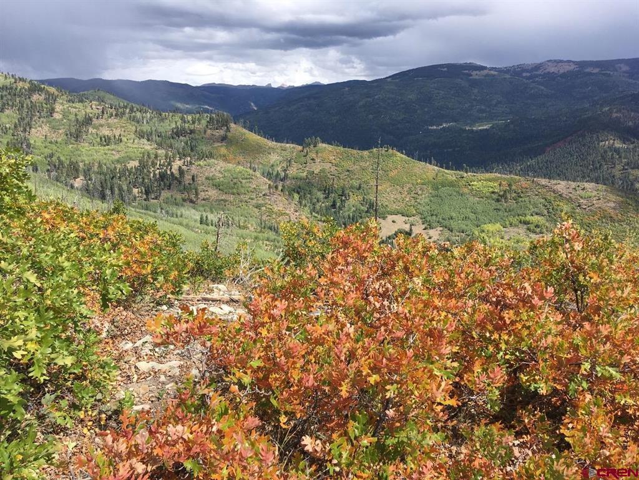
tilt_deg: -13.2
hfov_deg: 61.7
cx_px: 320
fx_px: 535
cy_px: 240
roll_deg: -0.2
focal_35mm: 29
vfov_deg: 48.2
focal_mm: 4.15
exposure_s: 1/1054
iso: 25
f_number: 2.2
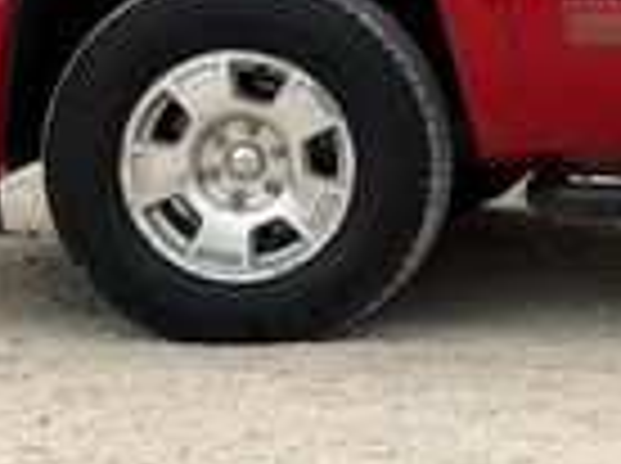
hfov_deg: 8.5
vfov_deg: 6.6
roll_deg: -2.5
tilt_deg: -5.9
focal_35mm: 223
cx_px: 1174
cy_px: -131
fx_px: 3994
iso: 80
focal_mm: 6.76
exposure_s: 1/2976
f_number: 1.78
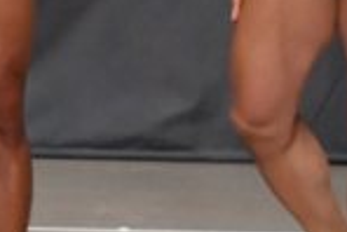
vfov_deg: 1.6
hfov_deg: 2.3
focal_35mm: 879
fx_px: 8481
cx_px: -186
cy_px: -84
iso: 6400
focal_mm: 112
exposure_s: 1/400
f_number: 5.6
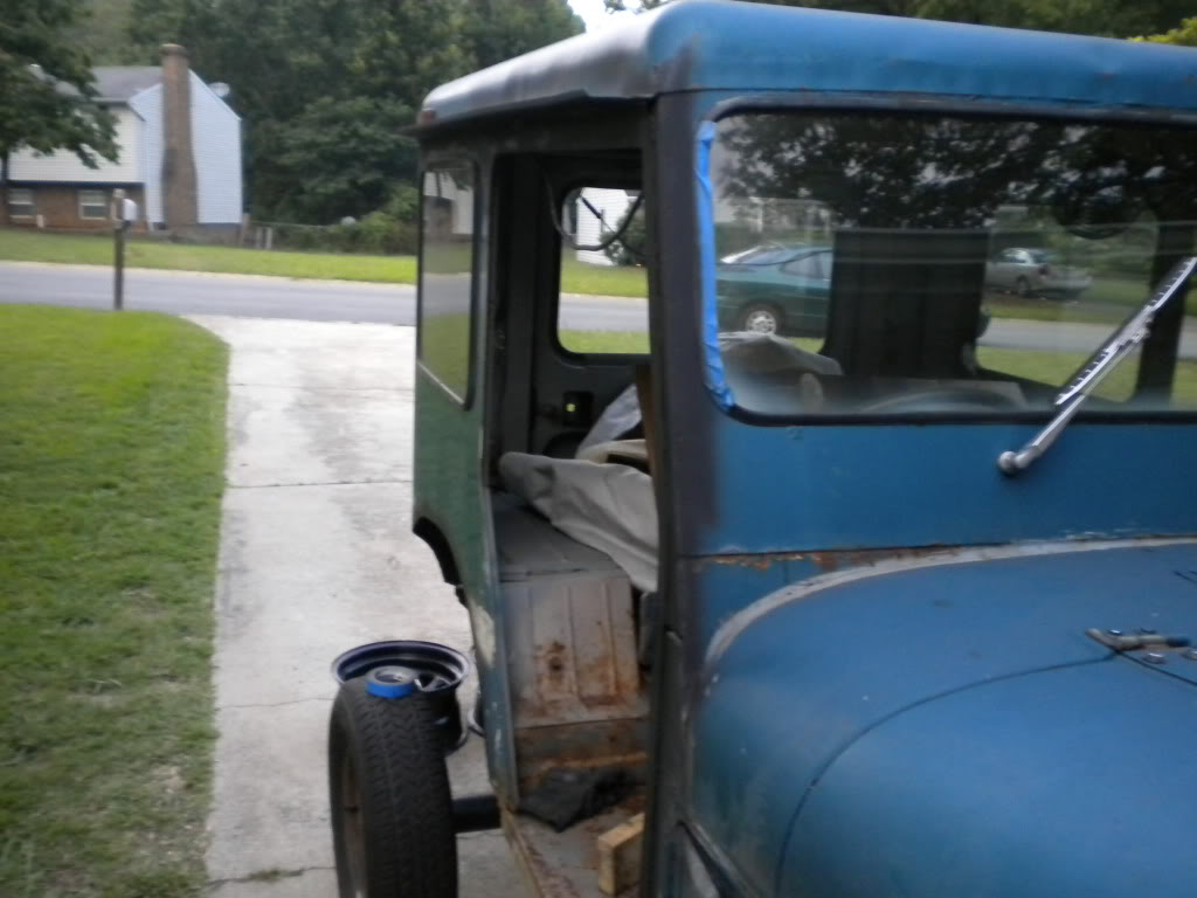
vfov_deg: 40.7
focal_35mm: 35
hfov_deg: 52.6
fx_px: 1210
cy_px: 449
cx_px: 598
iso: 400
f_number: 3.1
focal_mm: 6.3
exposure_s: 1/230
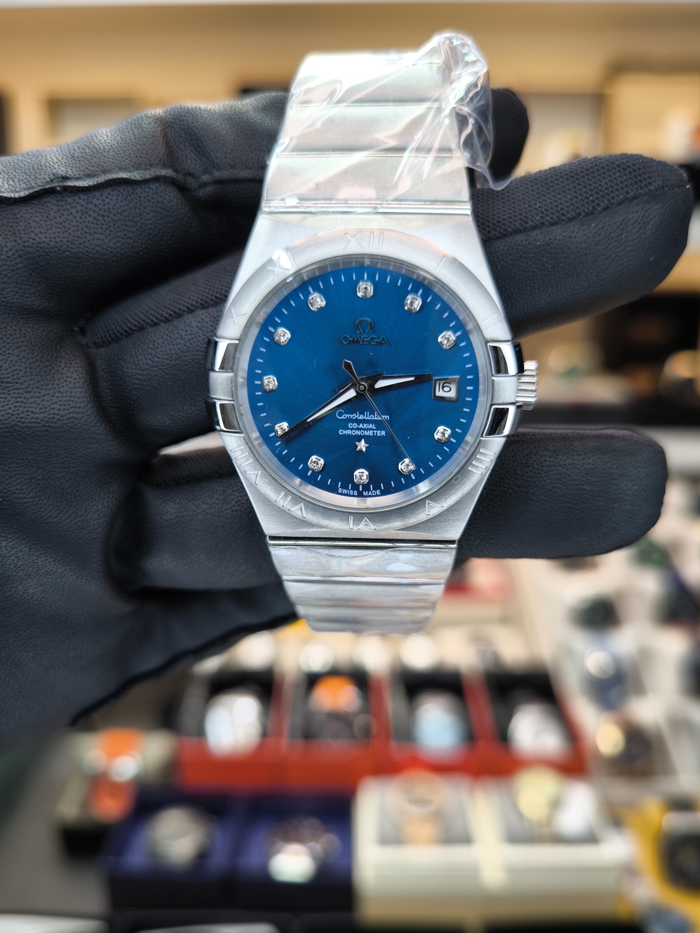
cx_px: 369
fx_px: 701
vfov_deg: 67.2
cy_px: 495
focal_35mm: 26
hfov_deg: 53.0
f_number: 1.9
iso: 50
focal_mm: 6.92
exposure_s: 1/117
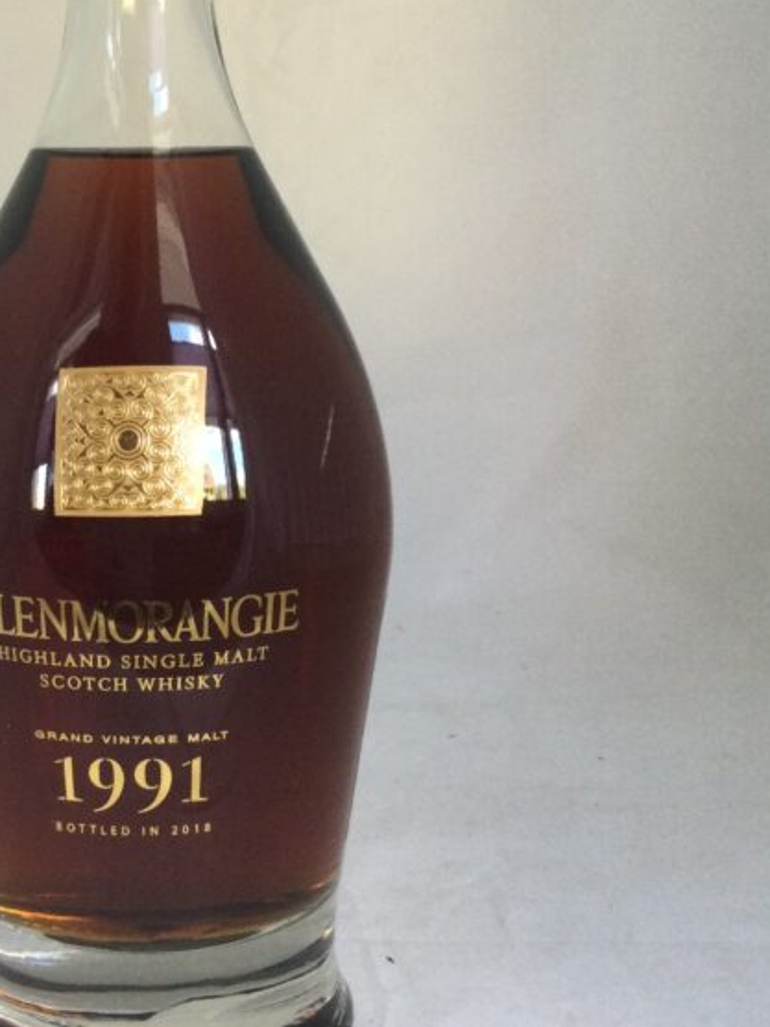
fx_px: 1542
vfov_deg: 36.5
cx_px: 196
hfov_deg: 27.7
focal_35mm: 52
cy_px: 365
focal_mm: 3.3
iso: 100
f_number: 2.4
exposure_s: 1/33
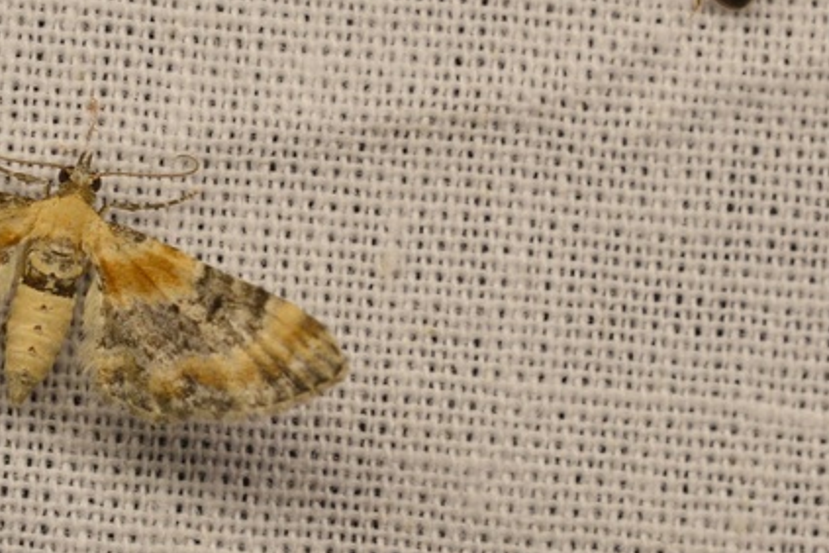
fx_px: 14486
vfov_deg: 2.2
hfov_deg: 3.3
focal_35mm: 629
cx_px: 27
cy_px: 294
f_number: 8
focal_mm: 185
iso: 400
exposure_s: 1/160
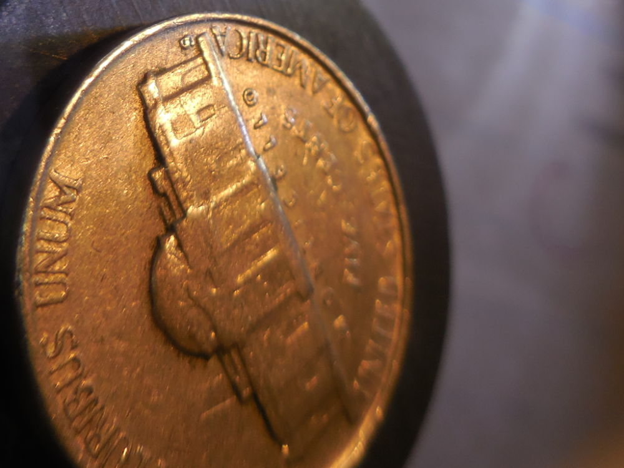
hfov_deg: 69.4
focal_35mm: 25
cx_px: 312
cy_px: 234
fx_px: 451
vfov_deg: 54.9
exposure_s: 1/125
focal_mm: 4.5
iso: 125
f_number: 3.3
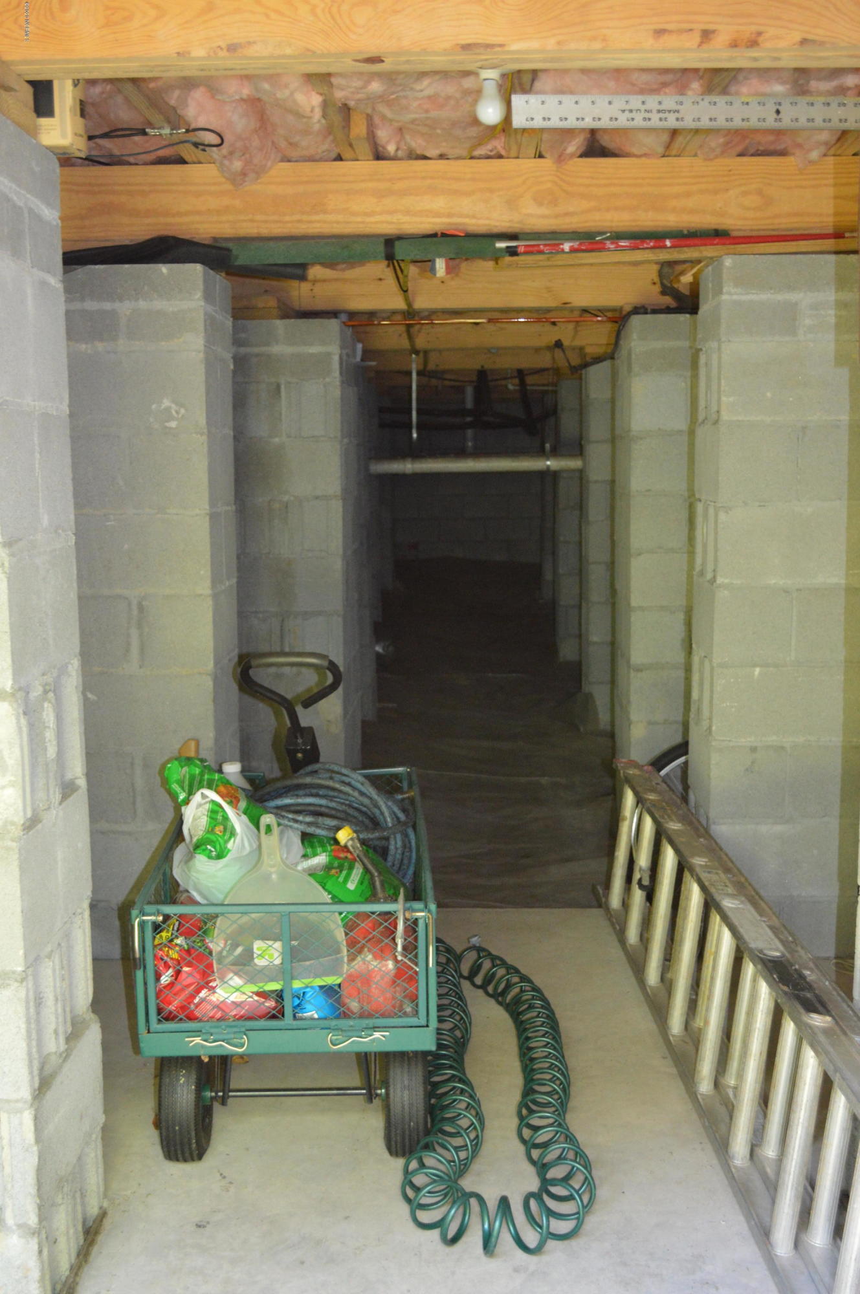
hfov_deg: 34.1
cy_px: 647
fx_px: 1401
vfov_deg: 49.6
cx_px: 430
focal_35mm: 39
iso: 1600
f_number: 4.2
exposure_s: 1/60
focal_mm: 26
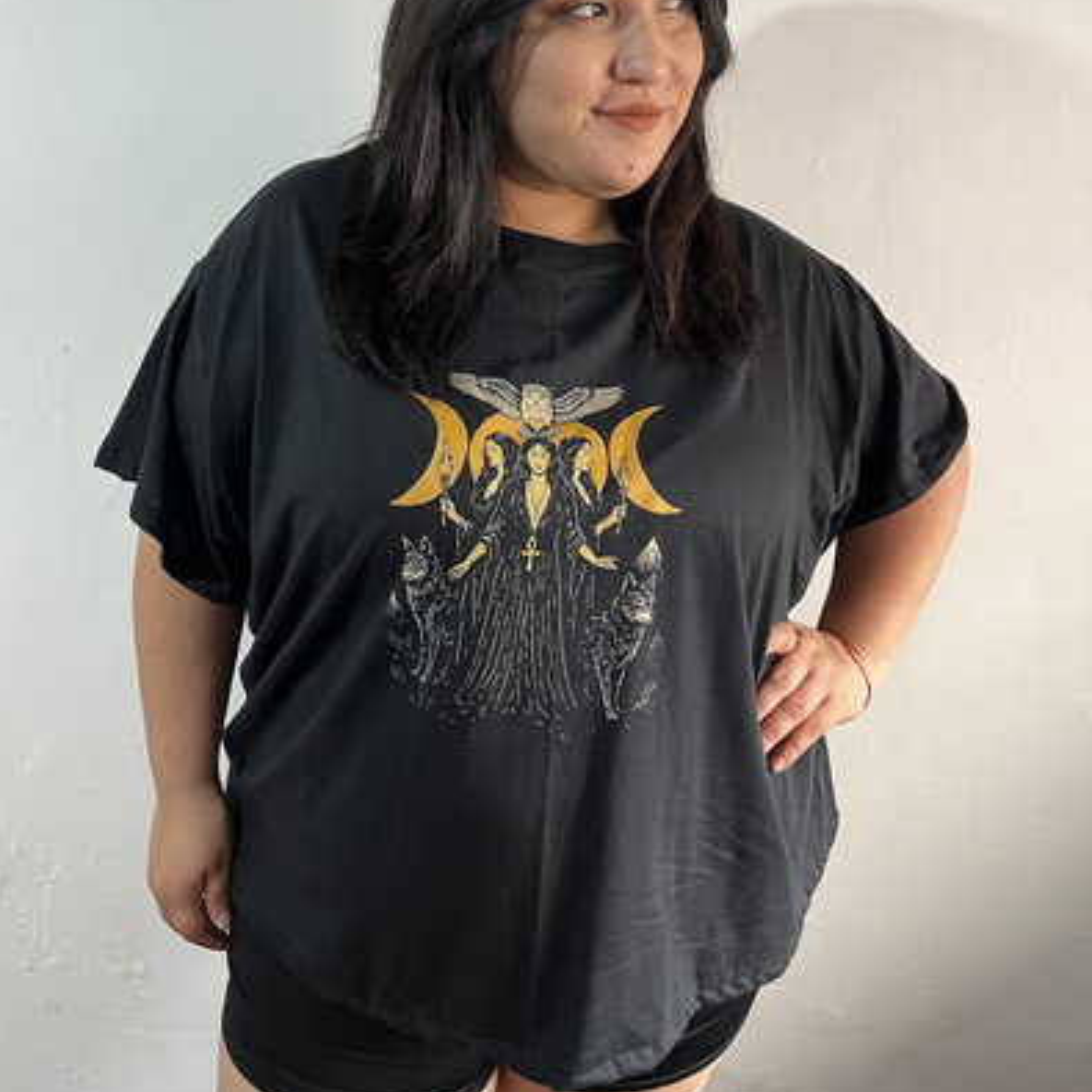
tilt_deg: -16.0
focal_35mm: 31
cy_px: 408
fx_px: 1106
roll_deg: +0.9
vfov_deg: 52.0
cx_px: 542
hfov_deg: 52.5
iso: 320
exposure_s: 1/50
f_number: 1.6
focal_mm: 5.1
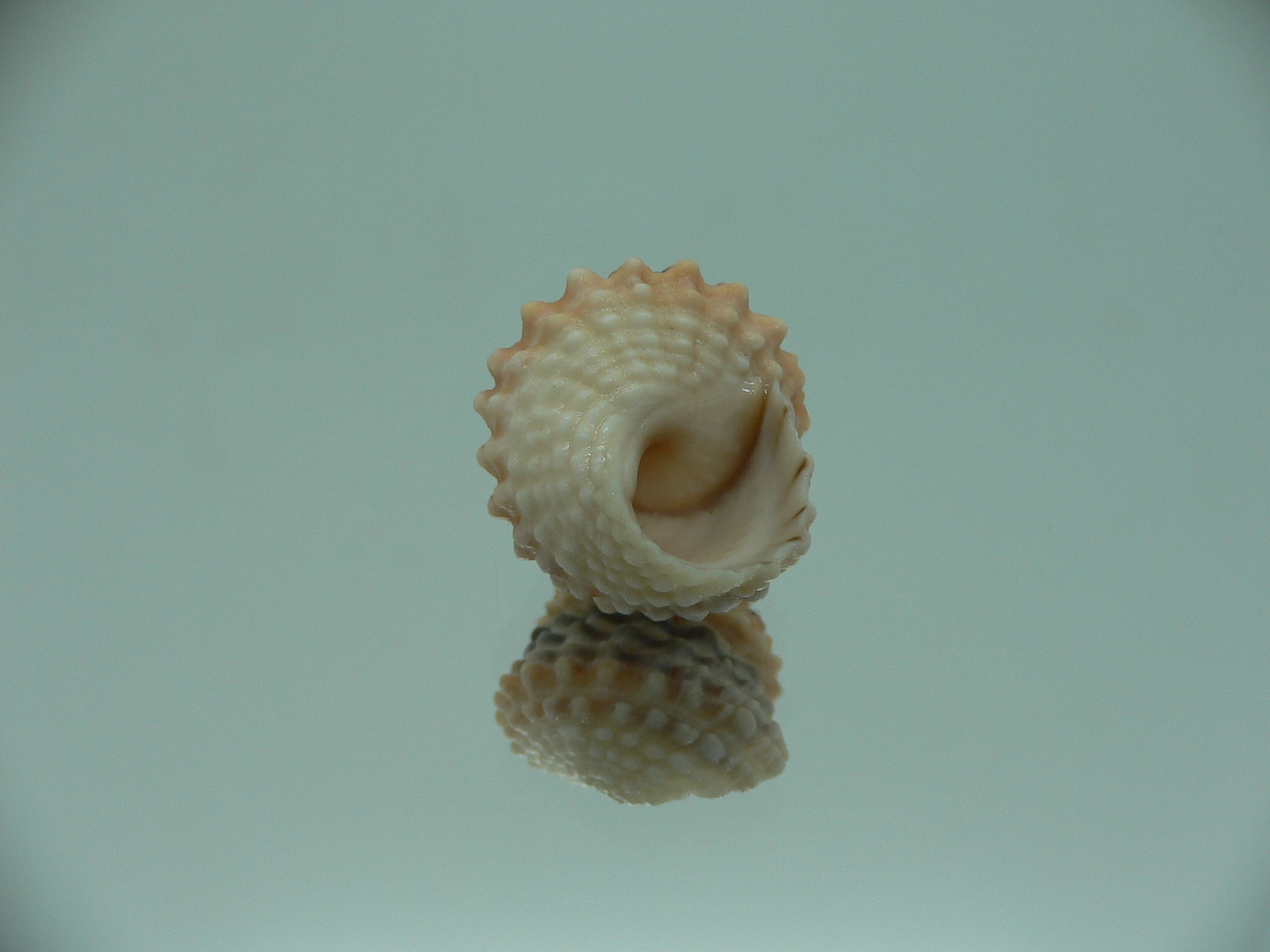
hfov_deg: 52.6
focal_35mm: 35
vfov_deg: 40.7
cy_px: 476
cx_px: 635
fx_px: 1284
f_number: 2.8
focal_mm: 4.6
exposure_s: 1/60
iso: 80
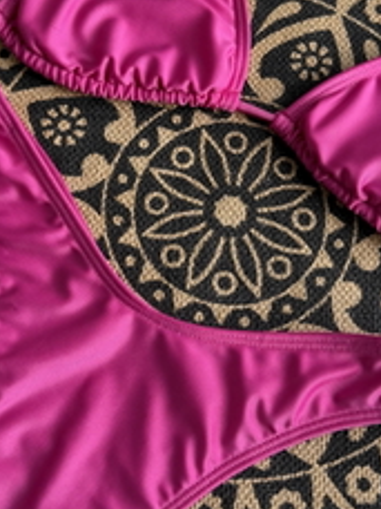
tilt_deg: -73.1
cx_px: 176
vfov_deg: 34.3
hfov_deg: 26.1
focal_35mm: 56
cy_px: 222
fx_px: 822
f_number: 1.78
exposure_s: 1/137
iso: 50
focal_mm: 6.76
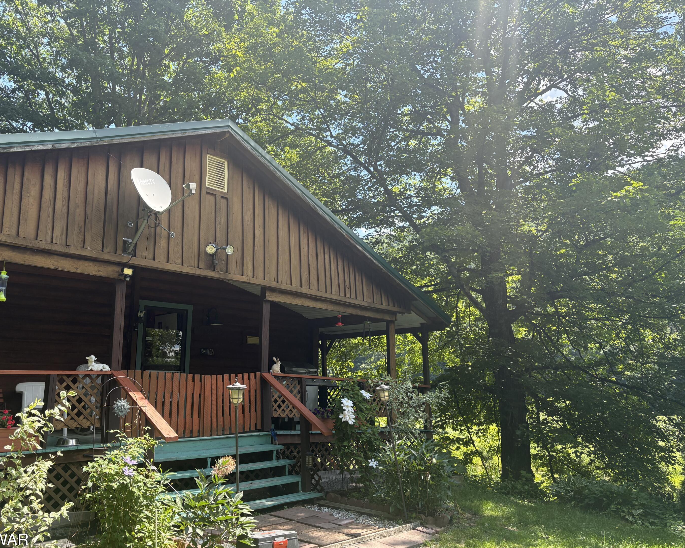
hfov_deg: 62.1
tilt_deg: +10.0
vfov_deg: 51.5
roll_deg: +0.6
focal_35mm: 28
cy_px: 282
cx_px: 307
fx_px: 568
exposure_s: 1/764
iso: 50
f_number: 1.6
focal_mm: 5.96
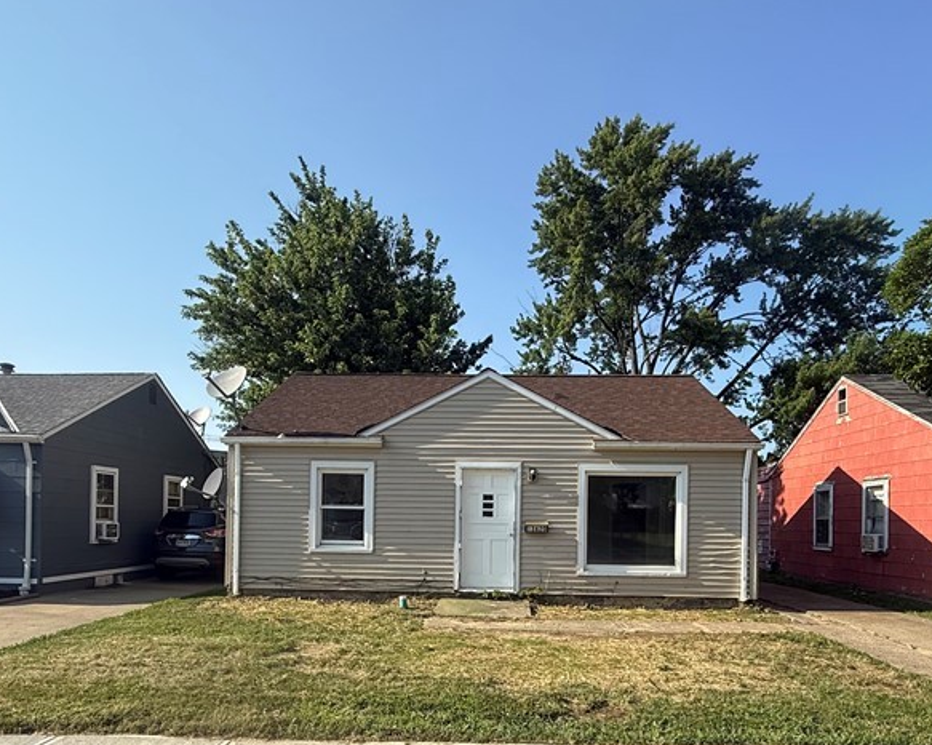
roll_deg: -0.4
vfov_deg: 56.9
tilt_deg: +0.1
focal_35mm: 24
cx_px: 467
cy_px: 520
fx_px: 662
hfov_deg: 70.3
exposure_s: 1/1431
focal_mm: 2.22
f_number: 2.2
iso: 50
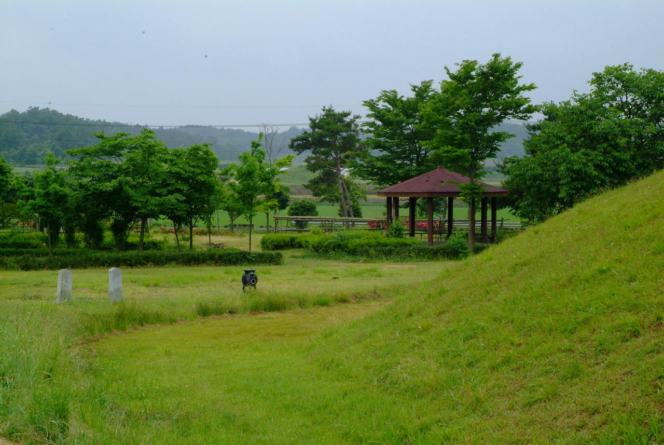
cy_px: 222
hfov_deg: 30.5
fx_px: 1219
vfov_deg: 20.7
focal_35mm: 66
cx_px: 332
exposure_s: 1/180
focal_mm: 44
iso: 800
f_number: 13
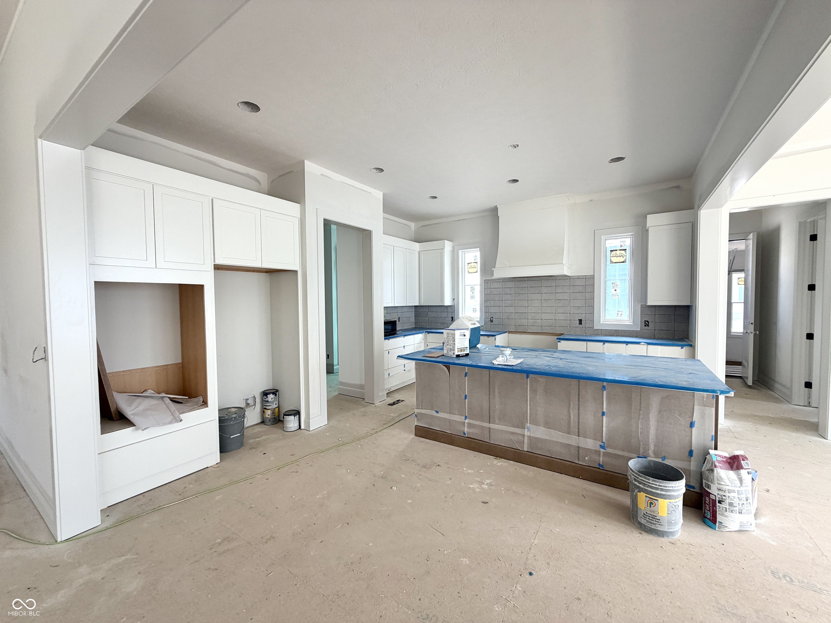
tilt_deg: -2.5
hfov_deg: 102.1
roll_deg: +0.2
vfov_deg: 85.7
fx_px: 336
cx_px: 416
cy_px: 312
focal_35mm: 14
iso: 64
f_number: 2.2
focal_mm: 2.22
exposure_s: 1/121
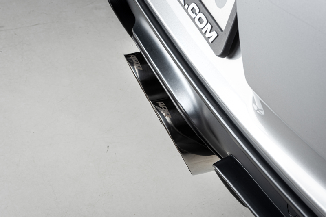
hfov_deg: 19.4
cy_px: 108
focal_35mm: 105
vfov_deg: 13.1
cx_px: 163
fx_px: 951
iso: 200
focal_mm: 105
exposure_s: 1/160
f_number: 22
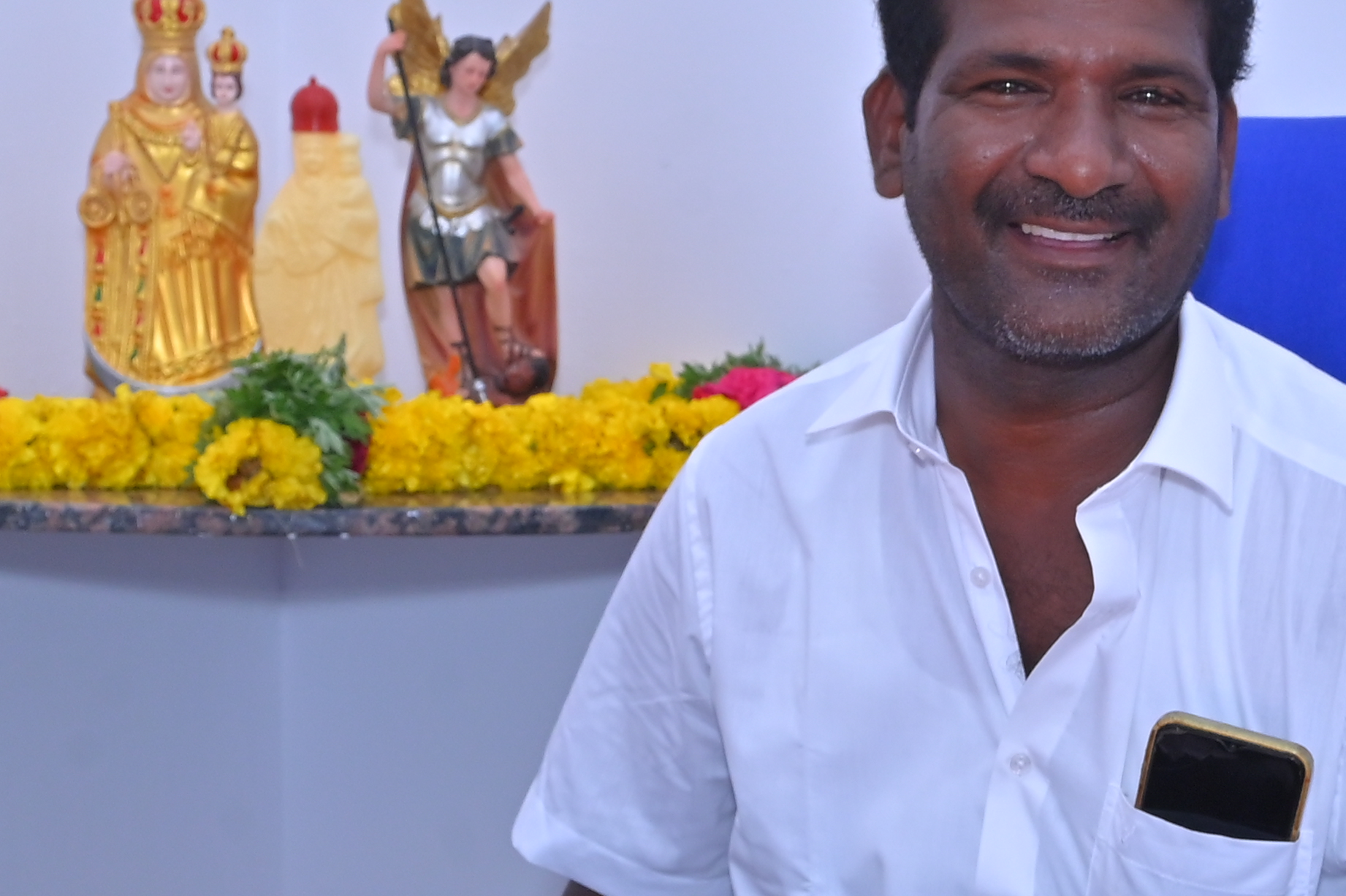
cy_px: 710
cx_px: 1730
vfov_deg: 9.1
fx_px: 5642
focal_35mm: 151
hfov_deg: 13.2
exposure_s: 1/160
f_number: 9
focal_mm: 46
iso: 500
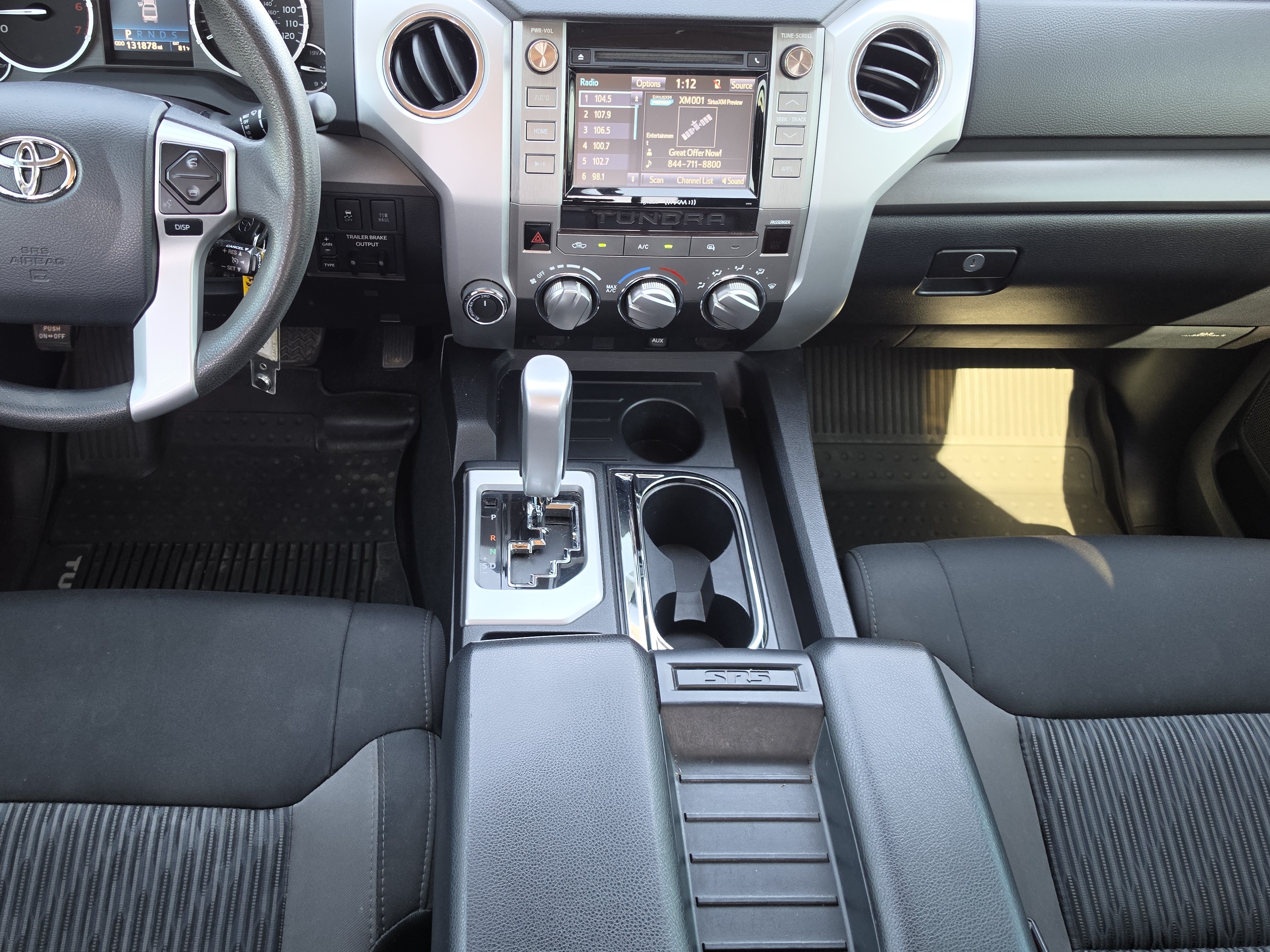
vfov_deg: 48.1
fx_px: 1064
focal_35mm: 29
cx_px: 523
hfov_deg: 61.3
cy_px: 425
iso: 100
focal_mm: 6.5
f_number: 1.4
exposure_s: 1/180
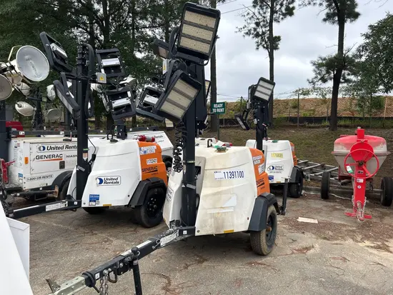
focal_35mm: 26
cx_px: 196
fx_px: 295
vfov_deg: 53.1
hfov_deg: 67.3
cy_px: 148
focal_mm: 5.7
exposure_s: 1/1000
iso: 50
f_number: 1.5
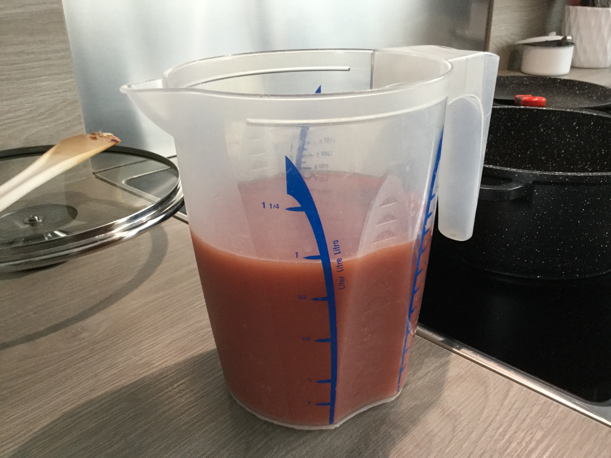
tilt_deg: -24.3
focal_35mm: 31
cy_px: 229
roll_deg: -0.6
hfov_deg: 58.4
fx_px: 547
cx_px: 306
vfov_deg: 45.4
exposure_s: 1/33
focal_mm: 3.3
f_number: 2.4
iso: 160
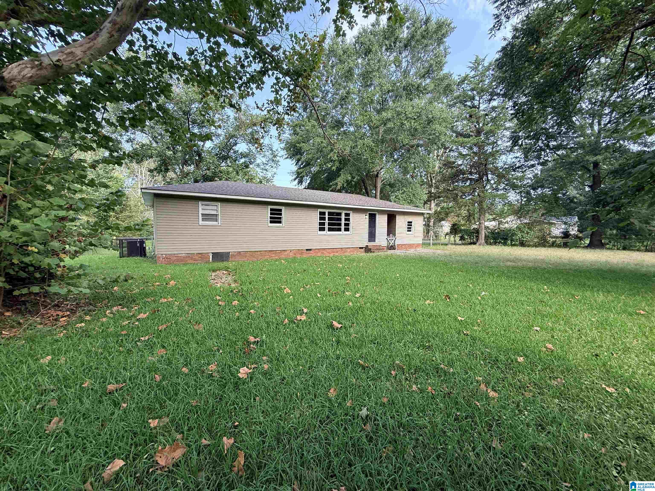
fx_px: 265
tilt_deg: -1.4
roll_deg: -0.6
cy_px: 246
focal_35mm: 14
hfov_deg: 102.1
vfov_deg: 85.7
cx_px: 328
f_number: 2.2
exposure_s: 1/276
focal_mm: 2.22
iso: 64
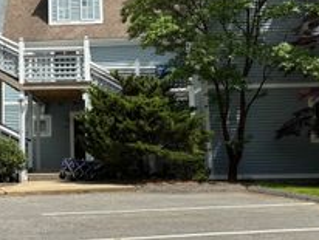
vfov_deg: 23.2
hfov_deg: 30.1
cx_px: 76
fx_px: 581
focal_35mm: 63
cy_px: 74
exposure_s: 1/2857
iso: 50
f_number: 1.6
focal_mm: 5.96
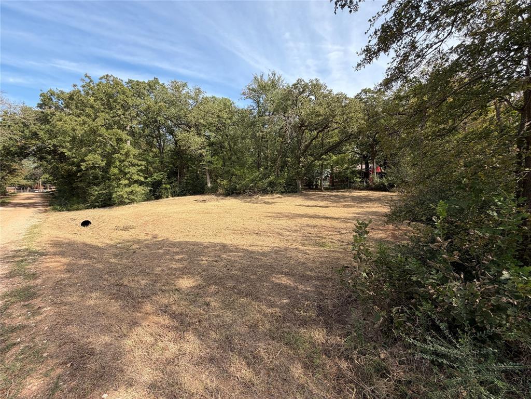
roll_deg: -0.2
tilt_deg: -4.1
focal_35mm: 14
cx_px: 266
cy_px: 200
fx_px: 215
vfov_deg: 85.7
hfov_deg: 102.1
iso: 40
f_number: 2.2
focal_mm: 2.22
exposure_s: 1/644
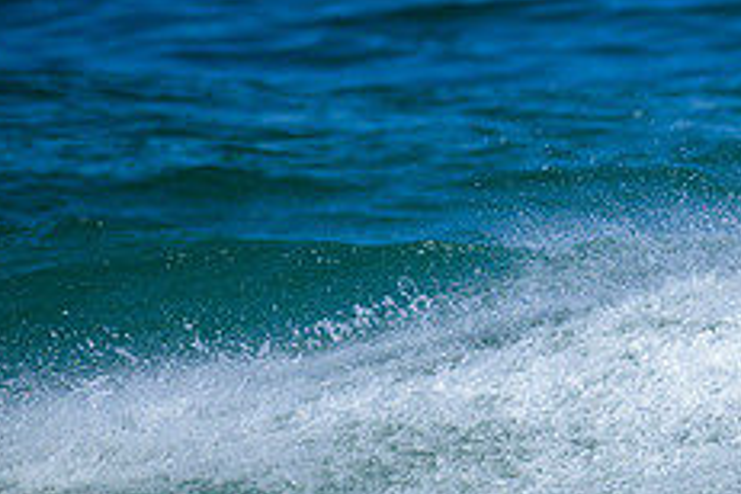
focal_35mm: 2008
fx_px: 41328
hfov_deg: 1.0
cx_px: 885
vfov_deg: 0.7
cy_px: 303
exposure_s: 1/2500
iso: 280
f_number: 6.3
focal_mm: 800
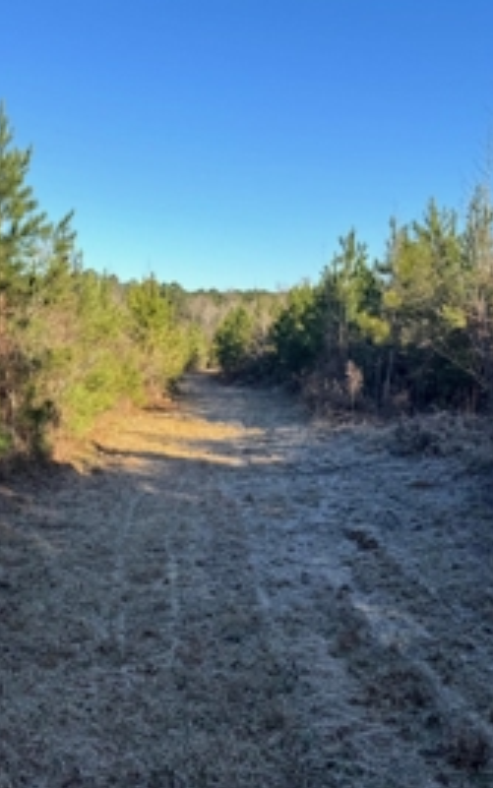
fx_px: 752
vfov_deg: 55.3
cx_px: 176
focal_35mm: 35
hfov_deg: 36.0
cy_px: 385
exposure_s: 1/2174
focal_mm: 6.76
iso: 80
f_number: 1.78
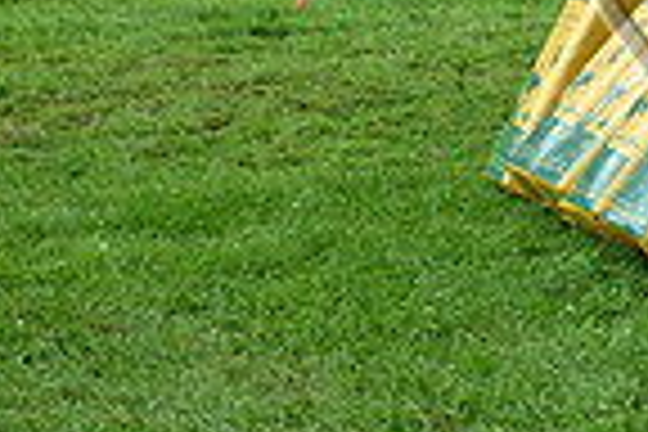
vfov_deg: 7.0
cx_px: 954
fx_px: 3474
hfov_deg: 10.3
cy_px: -281
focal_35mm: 193
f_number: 4
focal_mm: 48
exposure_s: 1/1250
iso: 640
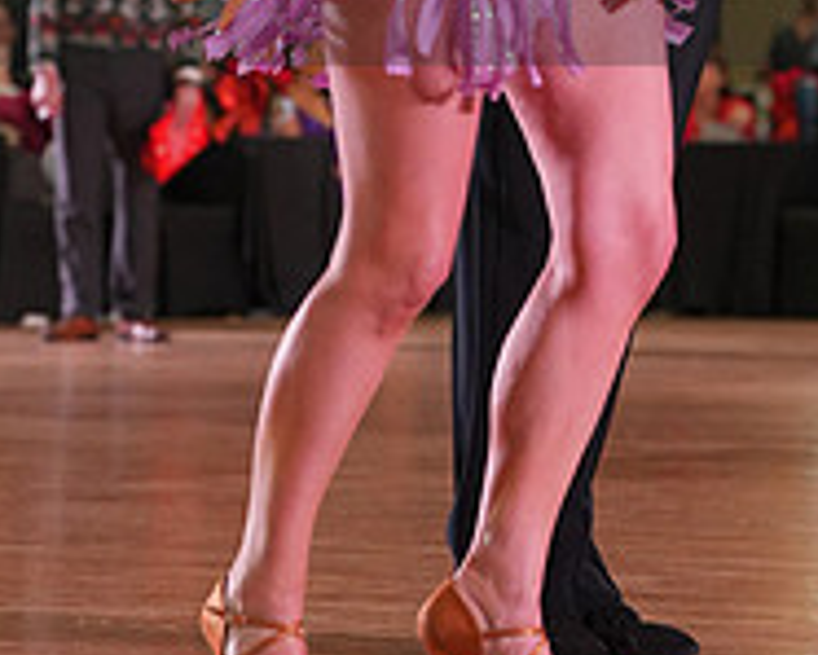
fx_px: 5377
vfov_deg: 6.9
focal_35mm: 222
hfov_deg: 8.7
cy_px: -79
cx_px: 600
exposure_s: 1/400
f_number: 4
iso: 1600
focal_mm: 76
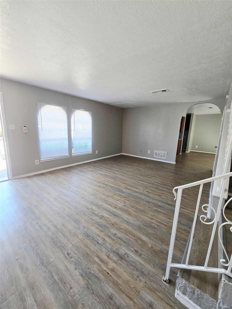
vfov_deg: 106.2
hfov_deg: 89.9
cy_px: 154
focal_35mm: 13
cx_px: 116
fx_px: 116
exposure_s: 1/60.2
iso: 80
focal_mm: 2.2
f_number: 2.2
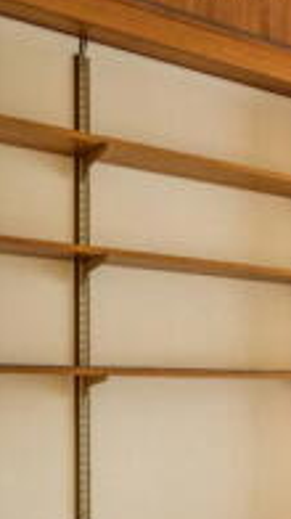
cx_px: 819
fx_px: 770
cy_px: 412
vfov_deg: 36.1
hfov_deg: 12.3
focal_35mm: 56
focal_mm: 16
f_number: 5.6
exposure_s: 1/6
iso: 400
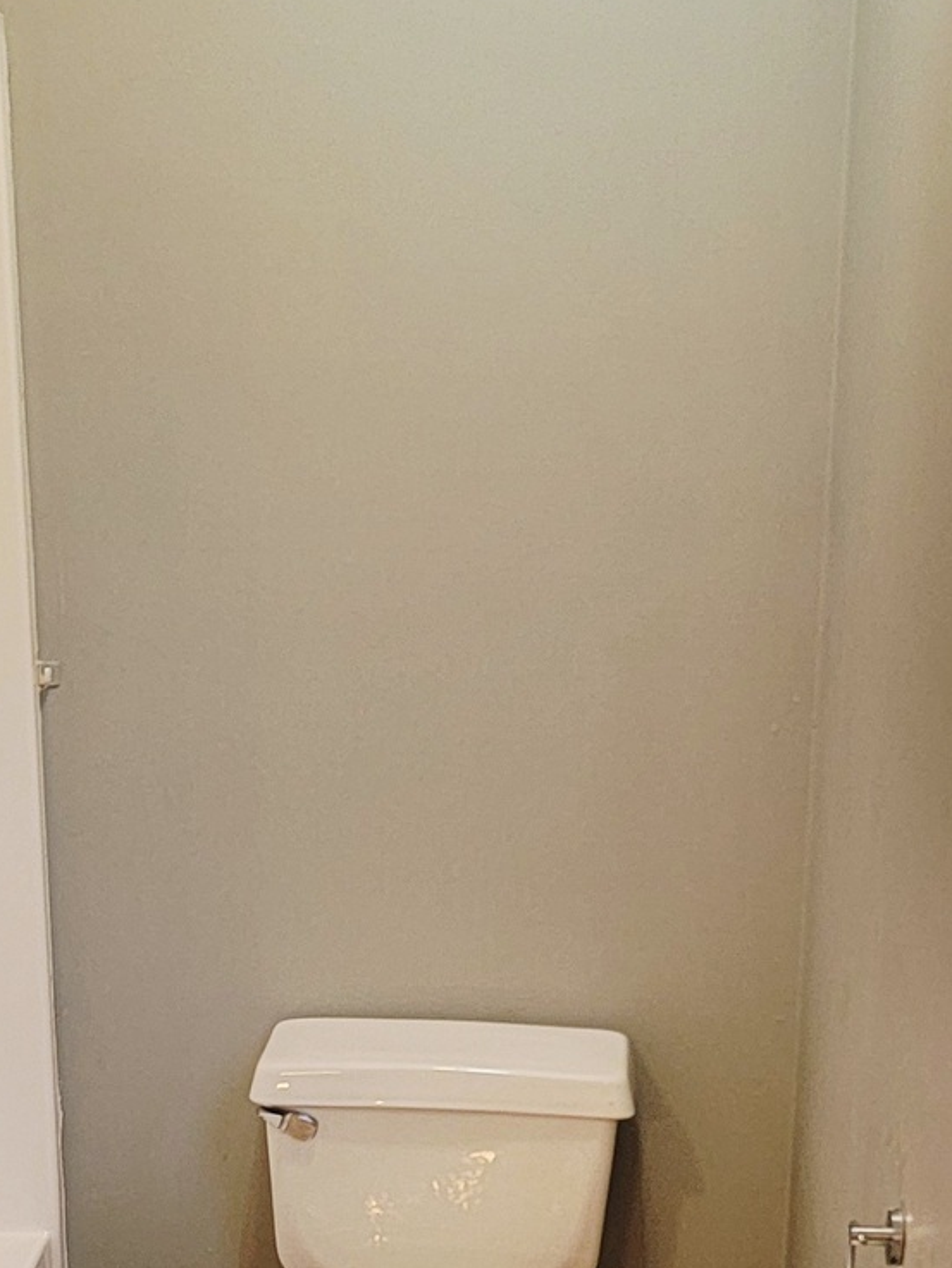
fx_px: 2749
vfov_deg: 24.3
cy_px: 1385
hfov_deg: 19.6
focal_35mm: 75
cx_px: 389
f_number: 1.8
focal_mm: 6.7
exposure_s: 1/120
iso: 250
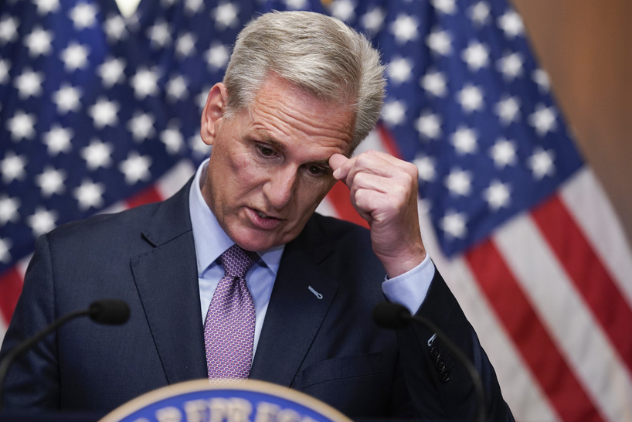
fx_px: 2968
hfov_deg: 12.1
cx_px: 250
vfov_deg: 8.1
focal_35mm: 169
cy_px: 170
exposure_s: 1/500
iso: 2000
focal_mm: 135
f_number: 2.2
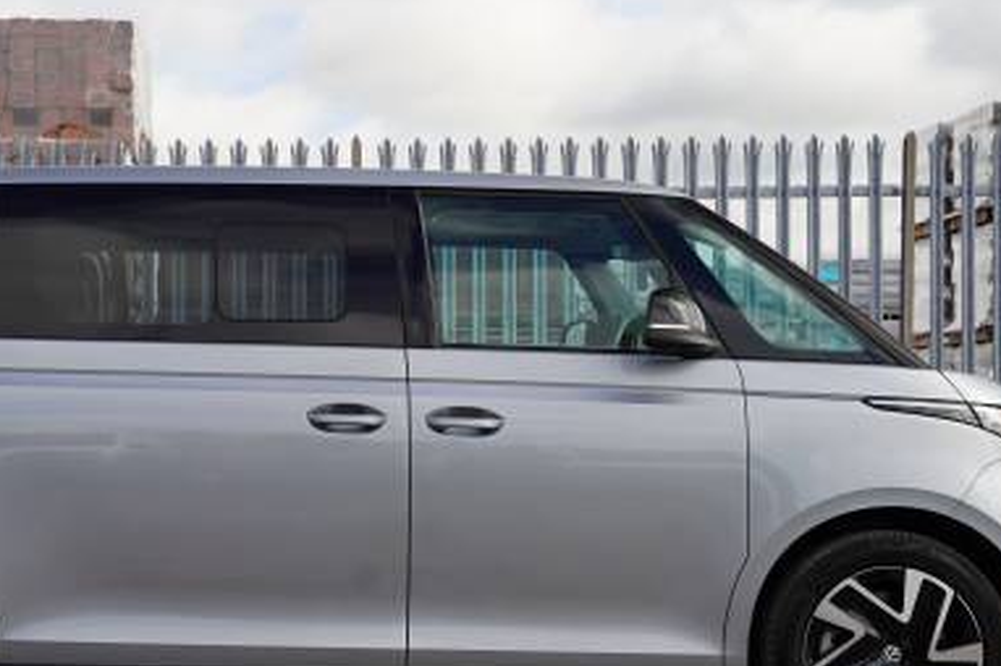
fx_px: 2181
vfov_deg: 17.3
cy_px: 378
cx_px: 328
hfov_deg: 25.7
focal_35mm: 79
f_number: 5
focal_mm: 46.9
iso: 100
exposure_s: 1/200
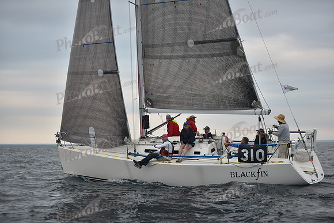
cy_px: 112
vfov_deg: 19.5
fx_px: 650
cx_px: 167
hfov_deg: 28.8
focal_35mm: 70
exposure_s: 1/640
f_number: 2.8
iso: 640
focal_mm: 70
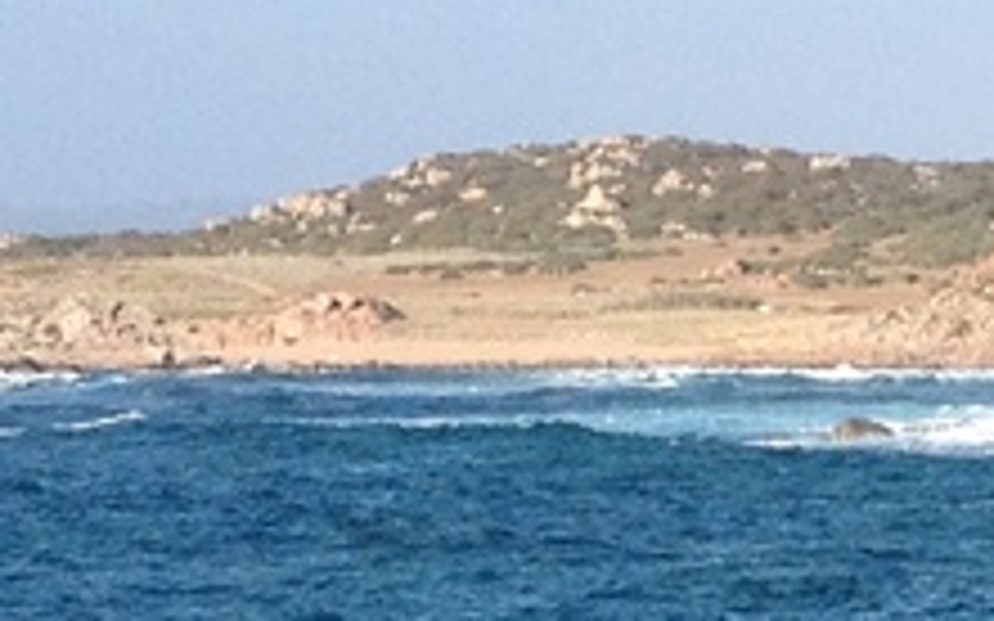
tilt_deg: -6.9
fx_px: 7285
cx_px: 1007
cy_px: 801
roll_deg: +0.1
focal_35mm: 269
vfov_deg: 4.9
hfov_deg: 7.8
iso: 50
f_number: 2.4
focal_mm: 4.28
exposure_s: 1/1284
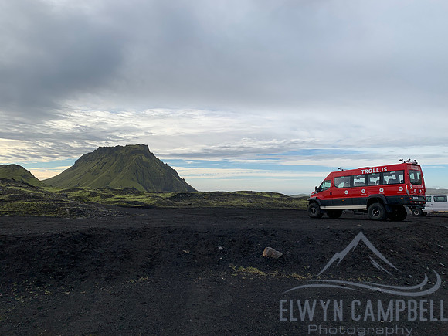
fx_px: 336
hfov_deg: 67.3
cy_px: 168
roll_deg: -3.0
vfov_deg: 53.1
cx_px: 224
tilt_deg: -0.4
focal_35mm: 26
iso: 25
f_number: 1.8
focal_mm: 4.25
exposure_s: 1/2545
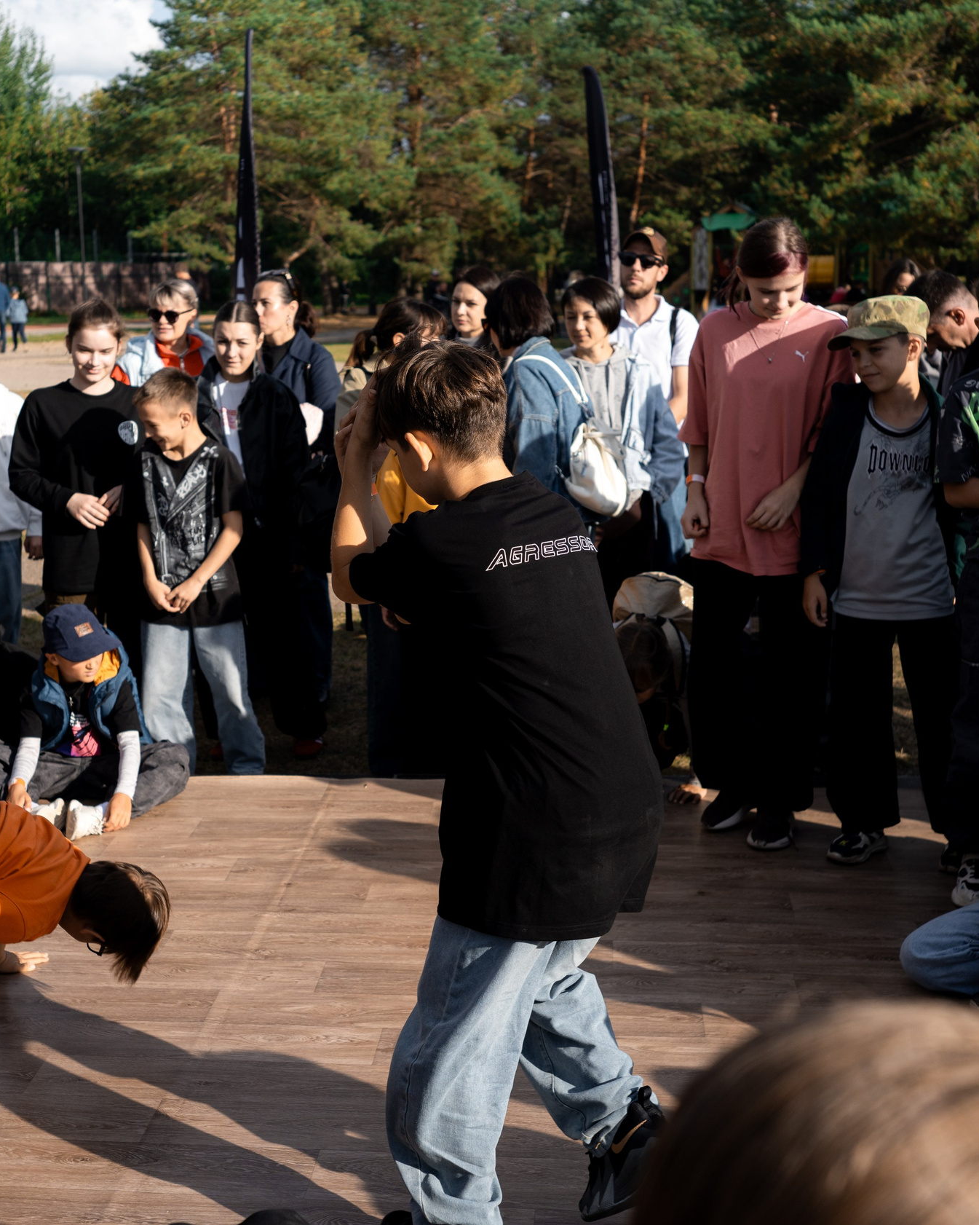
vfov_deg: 37.3
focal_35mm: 50
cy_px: 610
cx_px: 405
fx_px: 1811
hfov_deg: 30.2
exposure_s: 1/800
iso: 100
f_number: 4
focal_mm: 35
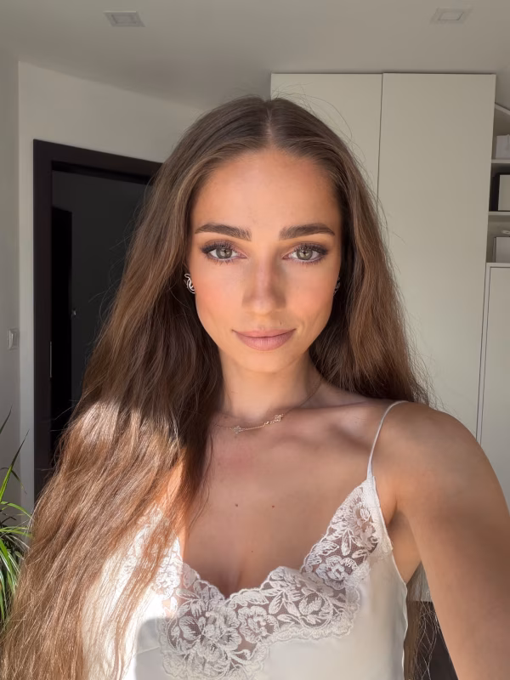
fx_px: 589
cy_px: 340
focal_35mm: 30
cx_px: 255
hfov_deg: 46.8
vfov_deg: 60.0
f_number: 1.9
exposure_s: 1/174
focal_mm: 2.71
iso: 25
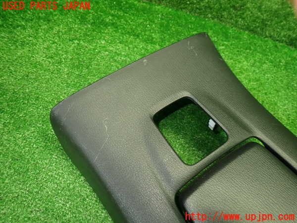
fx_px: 214
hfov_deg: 69.4
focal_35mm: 25
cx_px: 148
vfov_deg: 54.9
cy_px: 112
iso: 200
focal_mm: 4.5
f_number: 2
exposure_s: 1/30
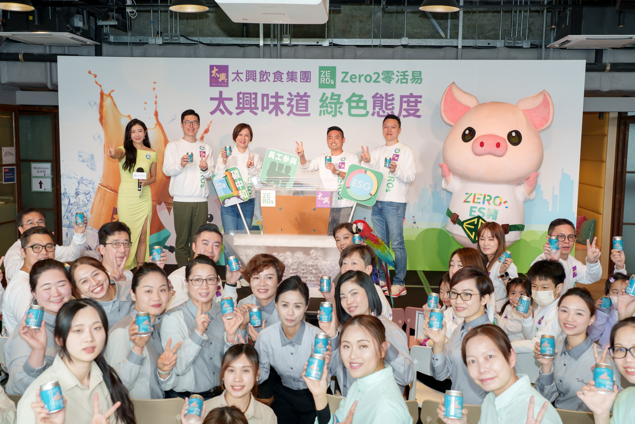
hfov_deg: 54.4
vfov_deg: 37.9
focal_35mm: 35
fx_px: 617
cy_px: 212
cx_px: 318
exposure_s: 1/80
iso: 1000
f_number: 5.6
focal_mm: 35
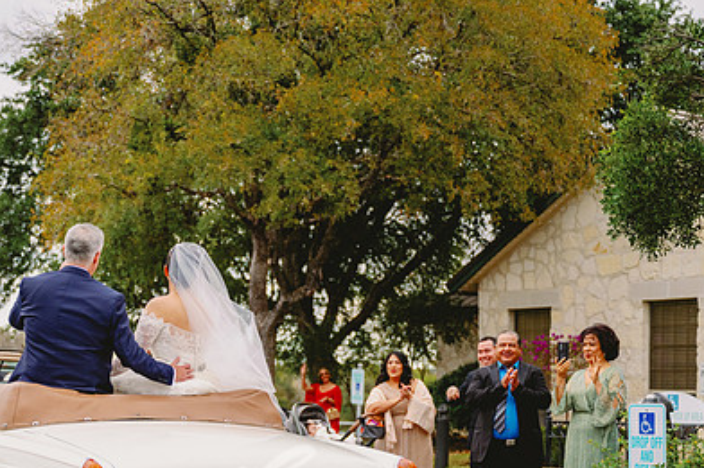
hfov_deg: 26.1
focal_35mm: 77
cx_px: 212
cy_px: 343
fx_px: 1505
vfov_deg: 17.6
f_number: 2.8
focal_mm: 52
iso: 500
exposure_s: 1/2500
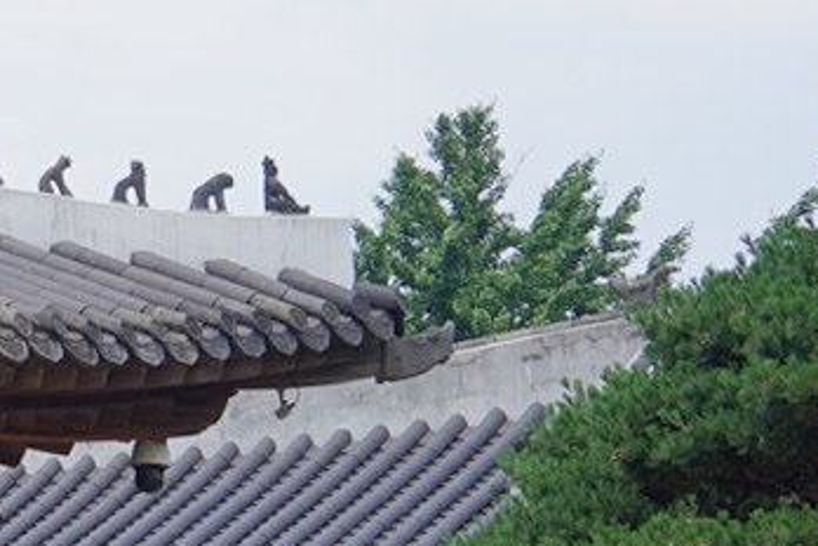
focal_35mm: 201
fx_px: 4567
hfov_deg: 9.0
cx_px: -1316
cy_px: 565
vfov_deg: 6.8
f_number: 13
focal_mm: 35
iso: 200
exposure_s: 1/125
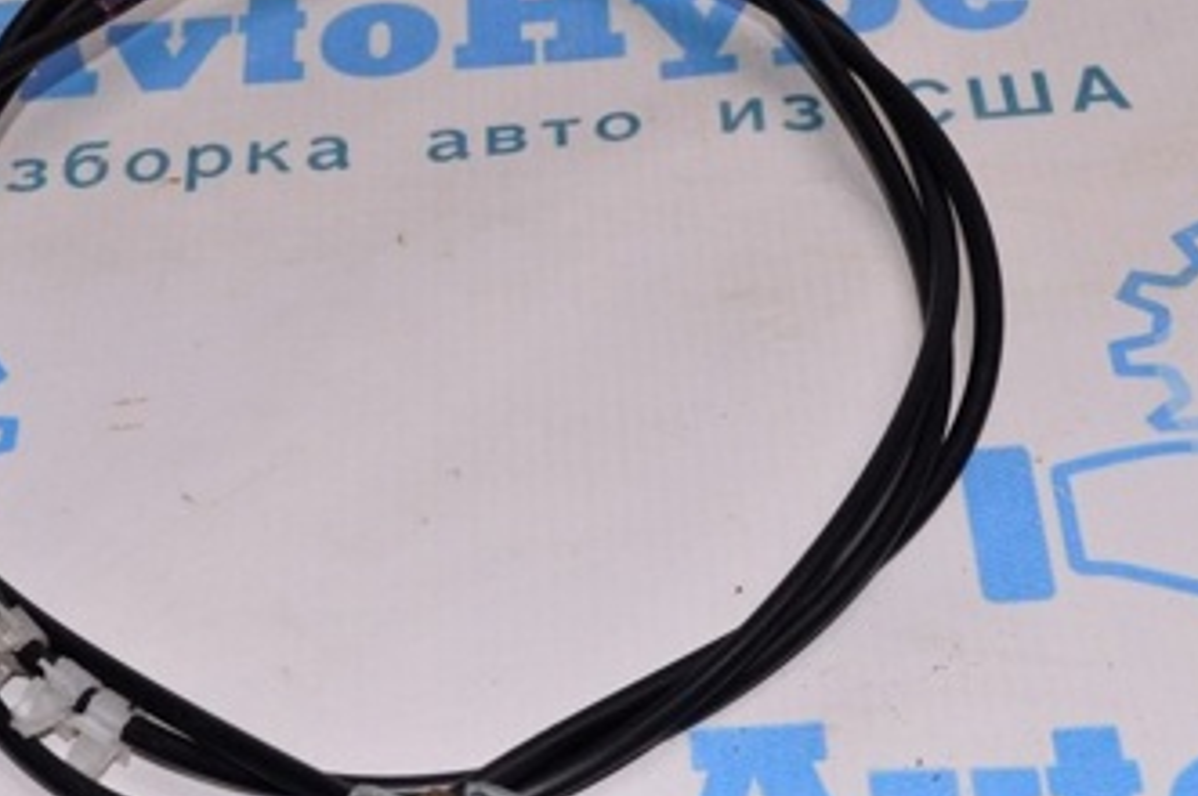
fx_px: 2892
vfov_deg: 15.6
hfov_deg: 23.3
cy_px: 534
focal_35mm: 87
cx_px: 438
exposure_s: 1/200
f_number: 8
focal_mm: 30
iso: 1600
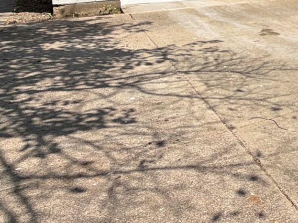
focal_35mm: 46
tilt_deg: -2.8
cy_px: -37
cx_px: 374
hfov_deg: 32.5
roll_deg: +0.9
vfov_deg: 28.0
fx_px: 396
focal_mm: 2.22
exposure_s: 1/841
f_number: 2.2
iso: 20
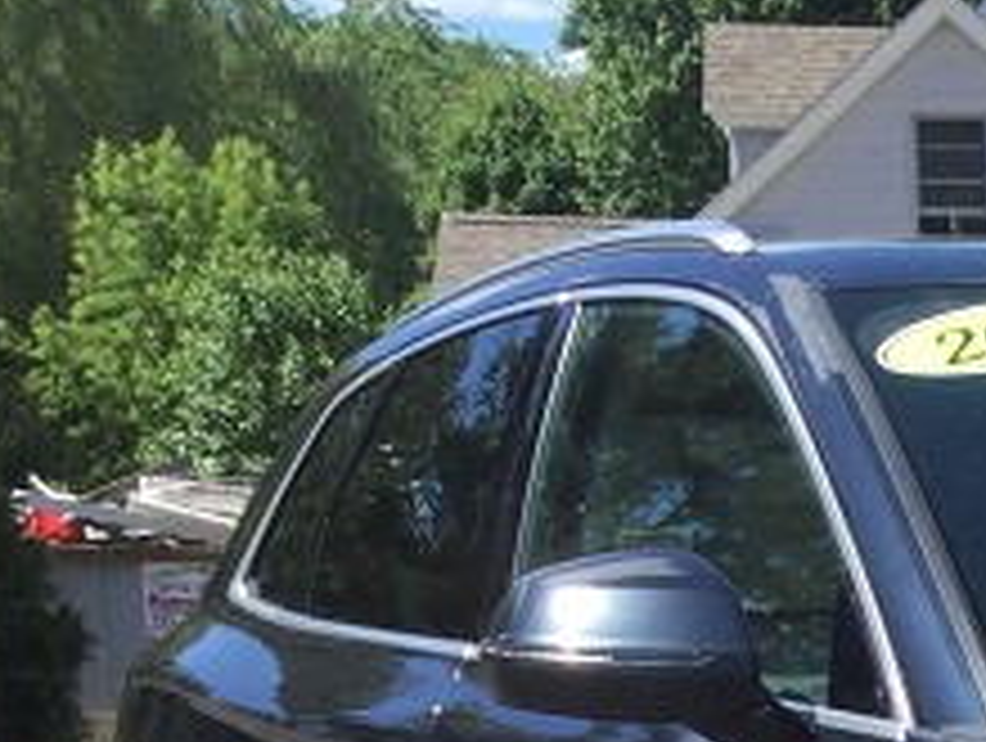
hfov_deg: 15.8
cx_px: 1522
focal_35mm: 113
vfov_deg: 12.1
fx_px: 3224
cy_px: 1327
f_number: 2.4
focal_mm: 3.3
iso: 25
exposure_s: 1/721
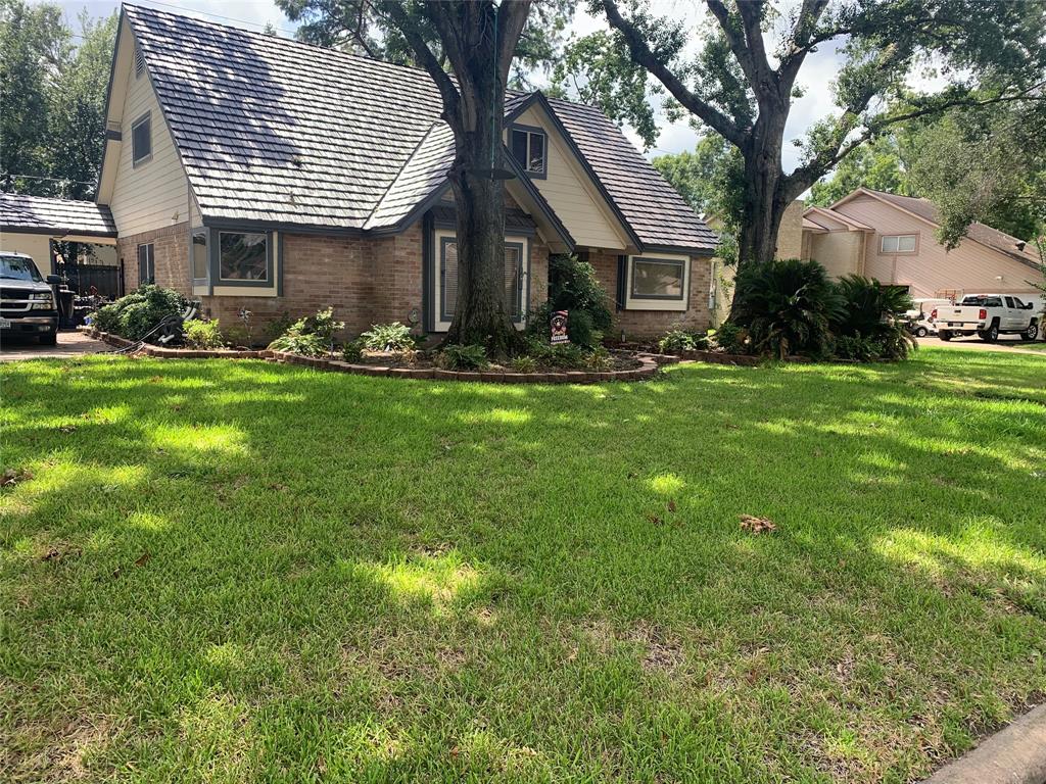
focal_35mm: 26
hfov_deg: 67.3
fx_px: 786
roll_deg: -1.4
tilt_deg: -5.4
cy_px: 392
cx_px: 523
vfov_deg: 53.1
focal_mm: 4.25
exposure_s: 1/467
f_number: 1.8
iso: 25
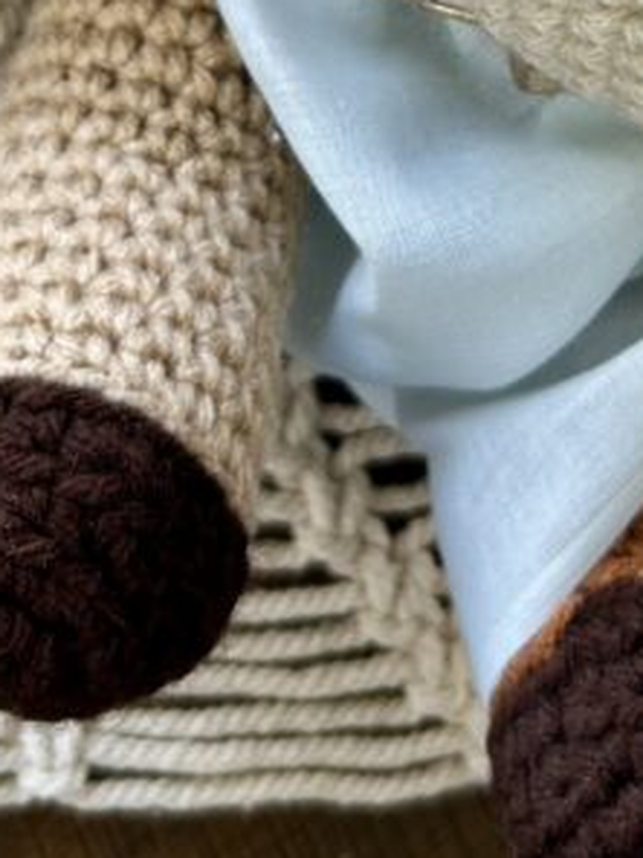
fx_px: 2229
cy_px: -243
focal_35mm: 90
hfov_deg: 16.4
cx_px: 403
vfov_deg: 20.0
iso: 64
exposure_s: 1/121
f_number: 1.5
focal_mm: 5.7
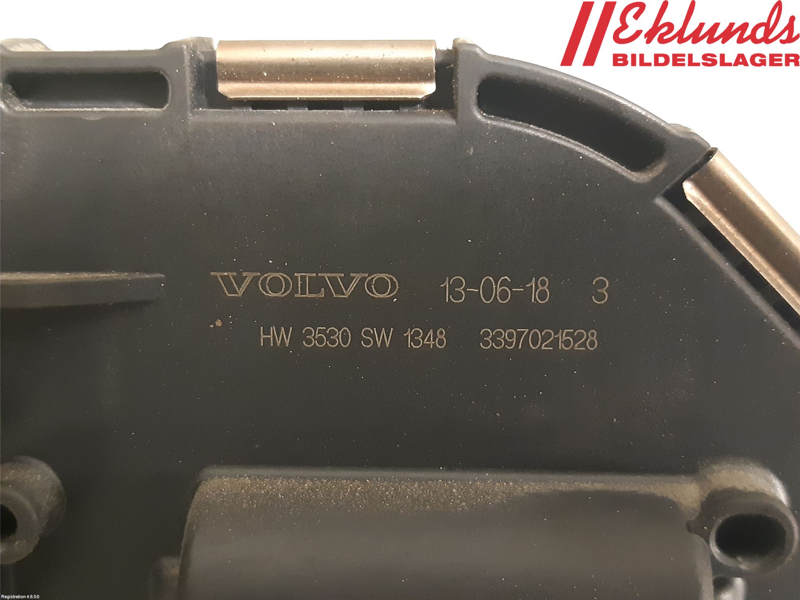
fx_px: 601
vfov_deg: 53.1
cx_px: 400
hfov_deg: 67.3
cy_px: 300
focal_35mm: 26
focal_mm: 3.93
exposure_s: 1/20
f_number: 1.7
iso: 500
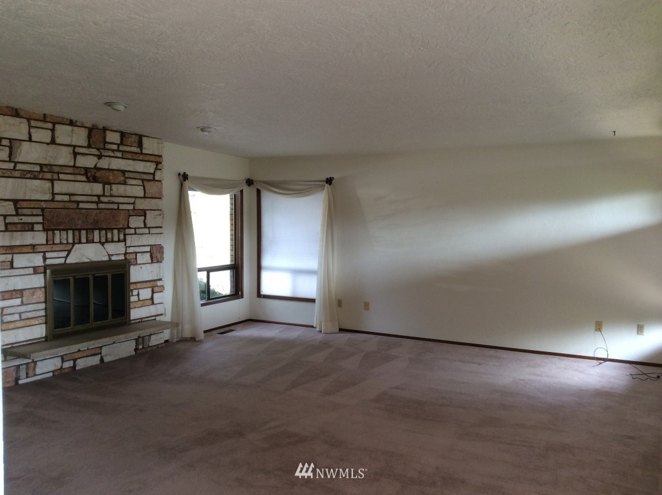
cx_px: 331
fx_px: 630
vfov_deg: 42.8
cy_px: 248
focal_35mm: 33
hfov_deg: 55.4
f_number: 2.4
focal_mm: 3.3
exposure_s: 1/40
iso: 40
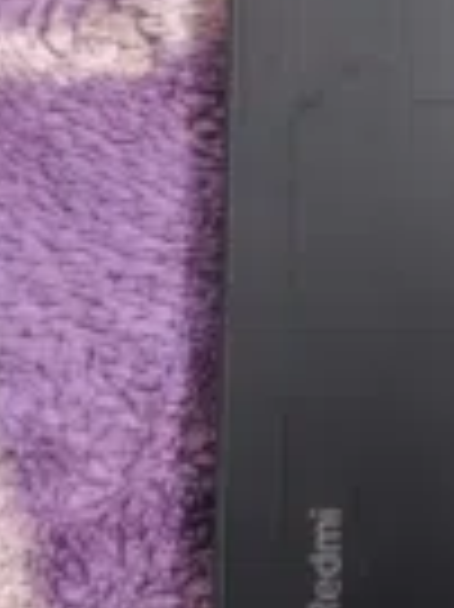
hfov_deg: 20.2
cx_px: 548
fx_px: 1191
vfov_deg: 27.3
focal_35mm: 68
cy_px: 36
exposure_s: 1/33.3
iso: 1623
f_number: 1.8
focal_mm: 5.56
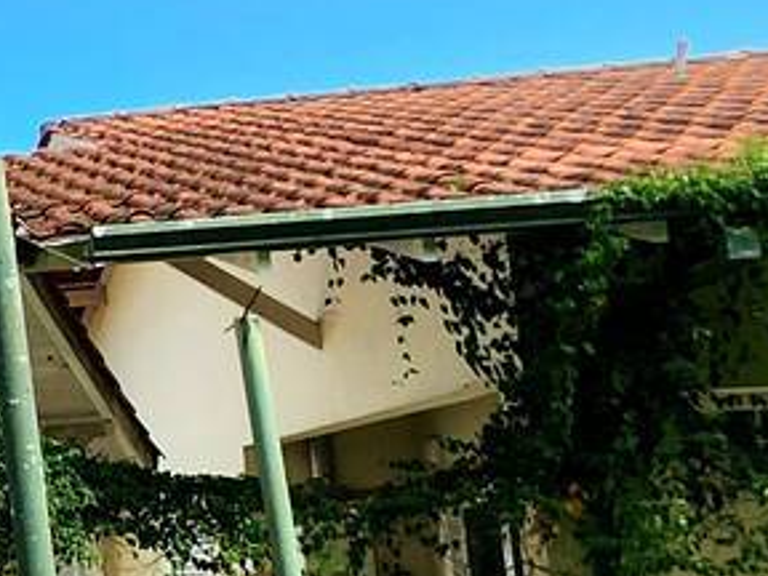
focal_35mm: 65
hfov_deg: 14.7
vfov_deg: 22.5
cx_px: -1125
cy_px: 381
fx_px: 1442
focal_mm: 2.2
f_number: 2.2
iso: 50
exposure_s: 1/667
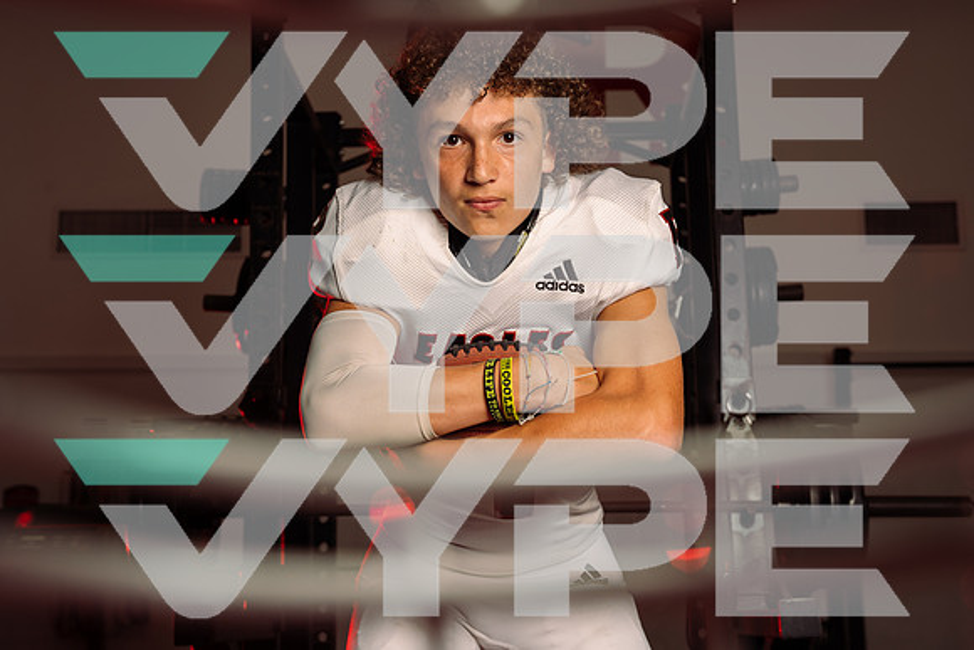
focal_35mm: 53
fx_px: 1434
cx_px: 487
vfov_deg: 25.5
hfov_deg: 37.5
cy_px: 325
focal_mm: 53
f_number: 6.3
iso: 250
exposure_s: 1/250
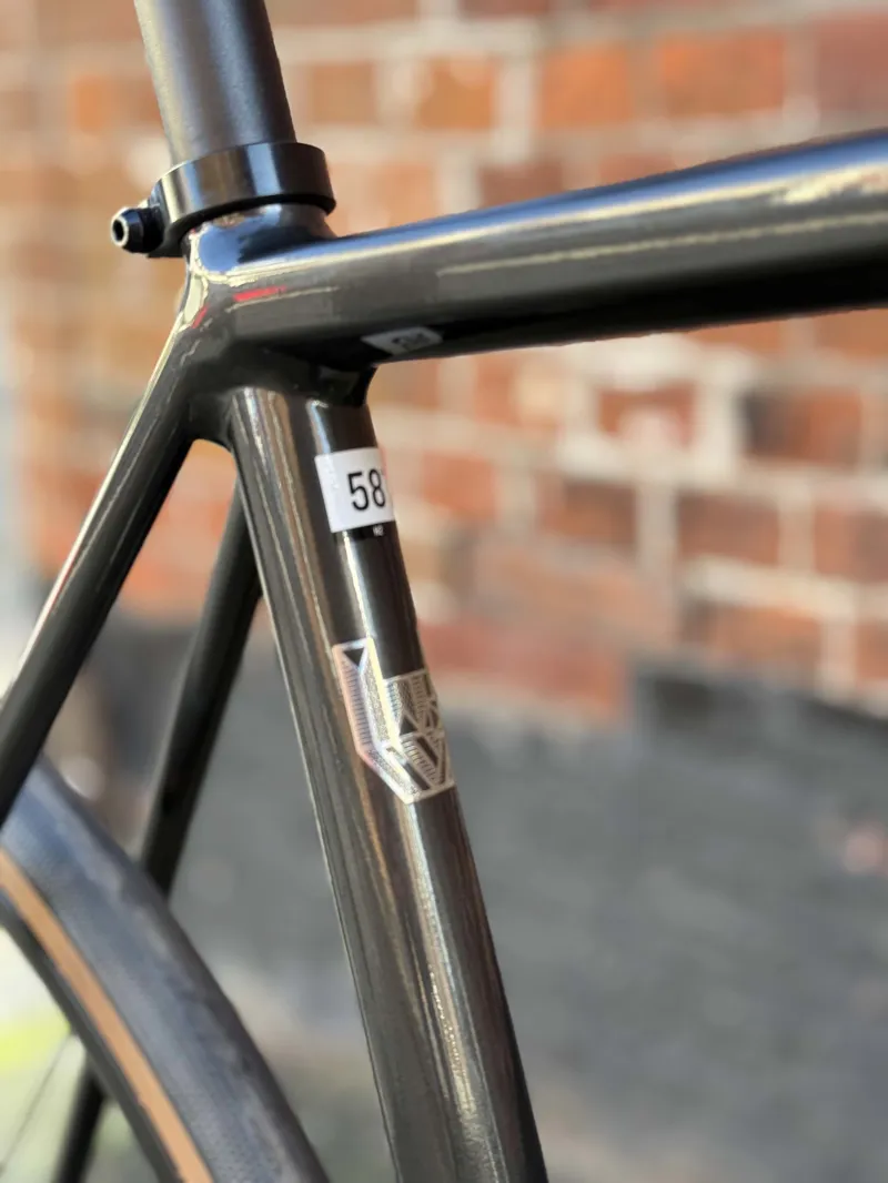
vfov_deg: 39.6
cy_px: 592
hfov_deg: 30.3
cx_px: 444
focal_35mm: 48
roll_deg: +0.6
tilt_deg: -13.0
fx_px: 1641
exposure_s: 1/121
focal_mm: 6.76
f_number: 1.78
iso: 80
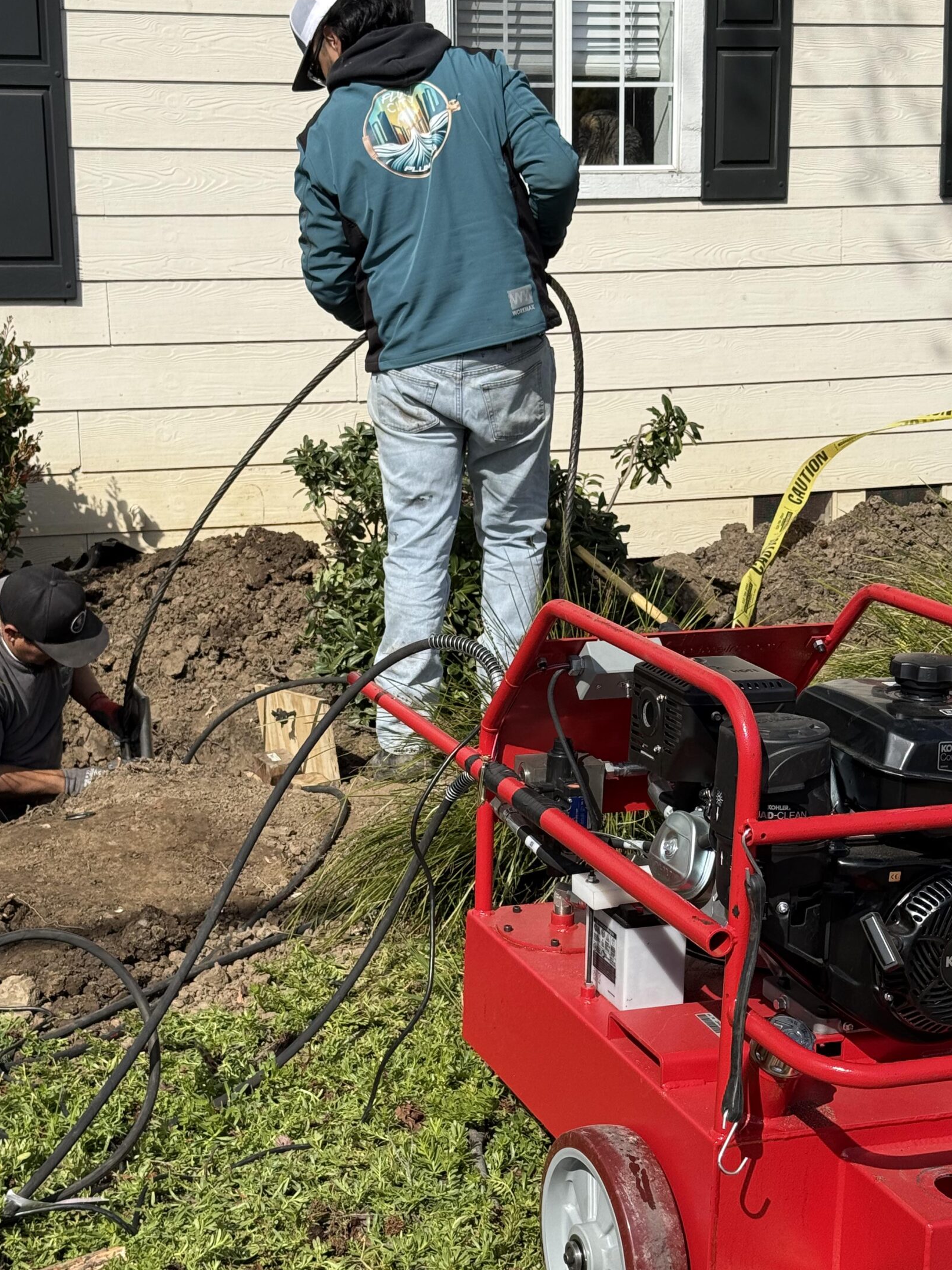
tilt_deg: -10.6
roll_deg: +1.5
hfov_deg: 25.6
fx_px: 2090
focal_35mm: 57
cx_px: 402
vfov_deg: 33.7
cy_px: 742
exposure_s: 1/4329
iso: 64
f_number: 1.78
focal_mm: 6.76
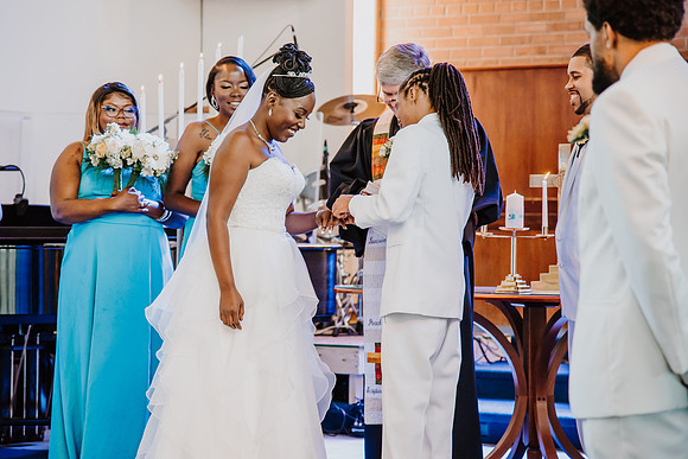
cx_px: 293
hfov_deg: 14.9
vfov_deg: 10.0
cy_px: 244
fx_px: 2633
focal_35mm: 138
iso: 1250
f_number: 4
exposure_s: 1/125
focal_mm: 120
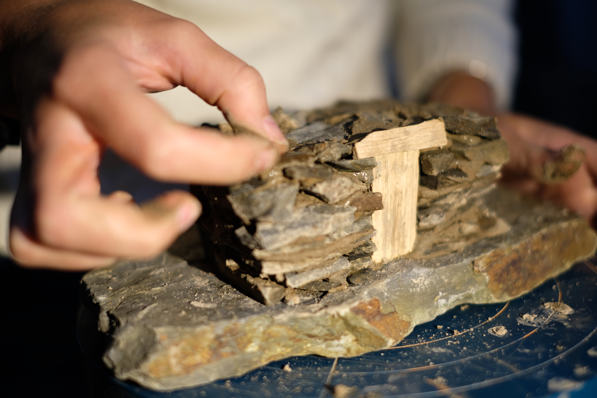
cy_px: 199
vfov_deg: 25.5
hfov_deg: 37.5
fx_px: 879
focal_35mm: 53
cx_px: 298
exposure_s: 1/56
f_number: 1.4
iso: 100
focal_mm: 35
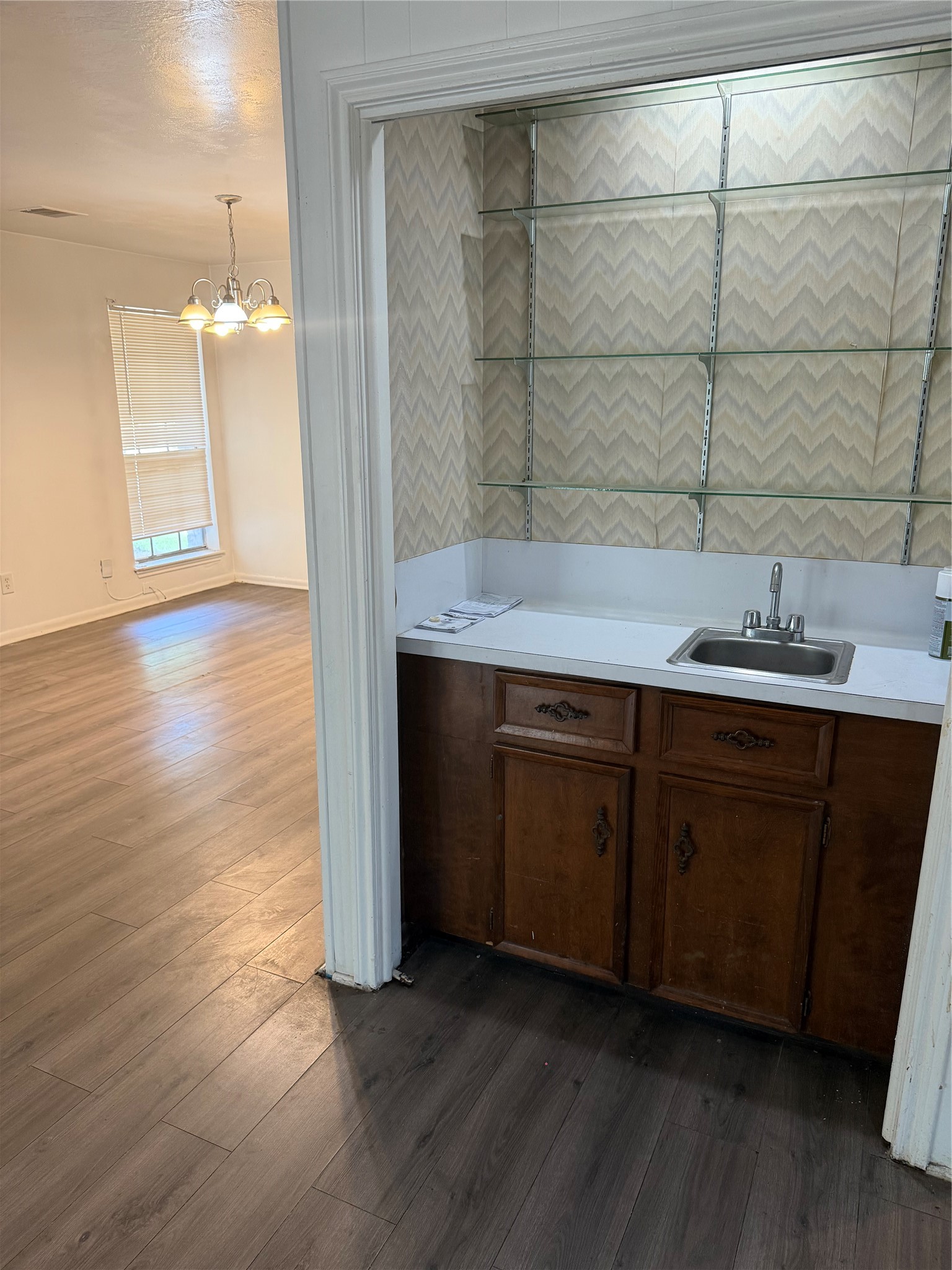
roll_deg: +0.5
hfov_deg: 56.8
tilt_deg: -15.2
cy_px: 635
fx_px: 880
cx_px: 476
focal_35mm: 24
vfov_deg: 71.6
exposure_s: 1/60
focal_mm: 6.76
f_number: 1.78
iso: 250
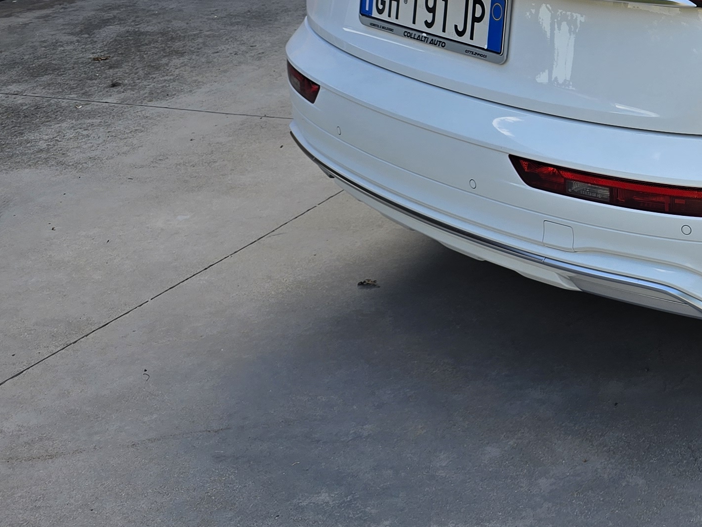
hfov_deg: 26.4
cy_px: 62
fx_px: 1319
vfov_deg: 22.1
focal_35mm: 65
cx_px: 848
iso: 12
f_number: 1.7
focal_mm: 6.3
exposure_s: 1/180
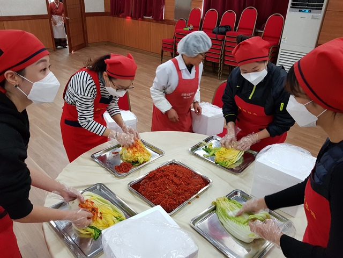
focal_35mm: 26
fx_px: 258
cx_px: 172
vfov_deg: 53.1
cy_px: 129
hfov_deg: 67.3
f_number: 1.7
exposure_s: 1/60
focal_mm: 4.2
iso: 250
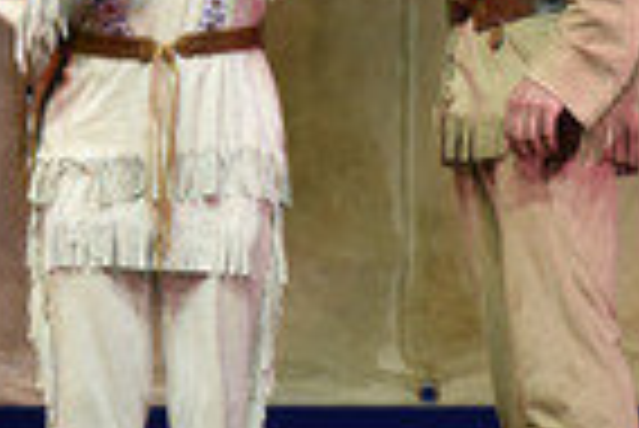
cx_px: 299
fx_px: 5917
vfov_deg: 4.1
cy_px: 68
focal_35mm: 333
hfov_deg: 6.2
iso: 1250
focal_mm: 105
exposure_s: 1/60
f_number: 6.3
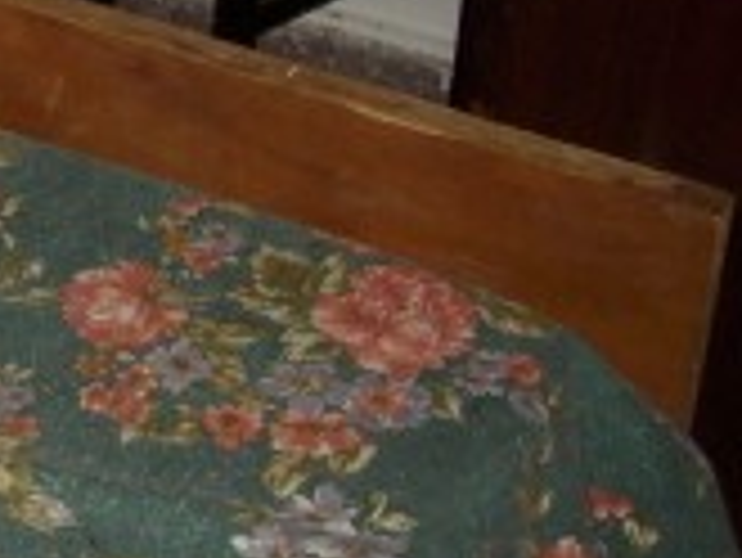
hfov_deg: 15.4
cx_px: -301
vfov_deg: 12.1
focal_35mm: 120
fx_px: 2574
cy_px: -68
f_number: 2.8
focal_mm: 6.2
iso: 50
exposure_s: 1/30
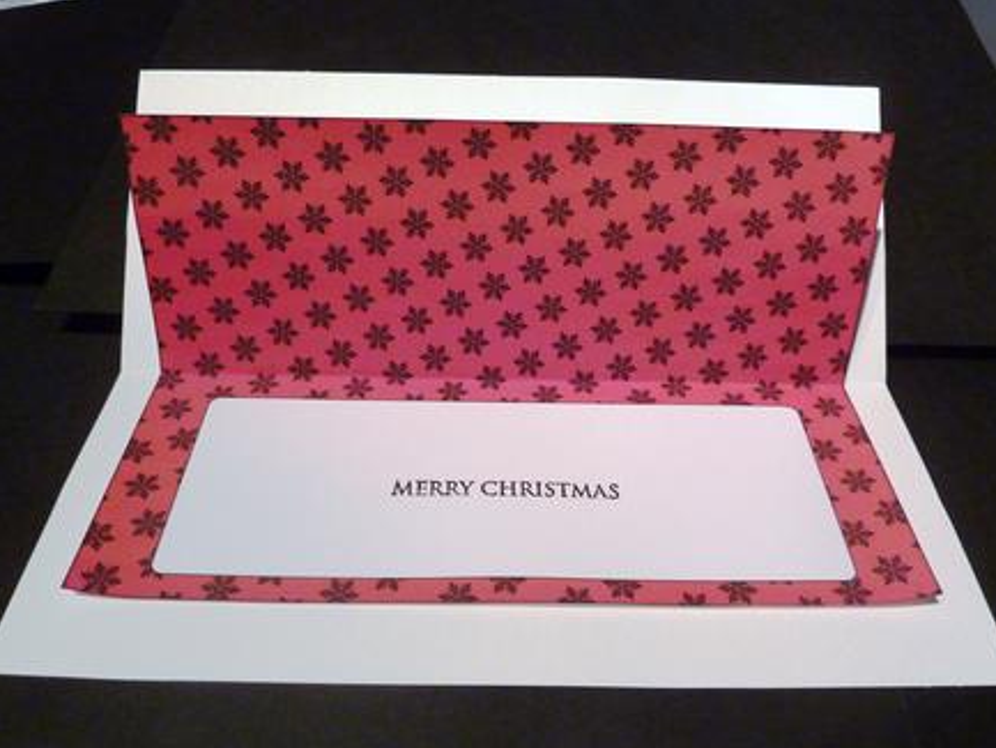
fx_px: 748
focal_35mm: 26
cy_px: 384
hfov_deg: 67.3
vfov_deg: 53.1
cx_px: 511
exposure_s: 1/30
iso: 400
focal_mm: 4.1
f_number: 3.3
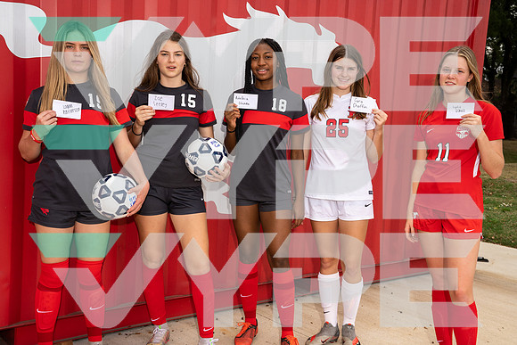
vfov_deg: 29.9
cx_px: 258
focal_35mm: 45
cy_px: 172
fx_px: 646
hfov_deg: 43.6
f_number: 8
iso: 200
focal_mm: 45
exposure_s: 1/250
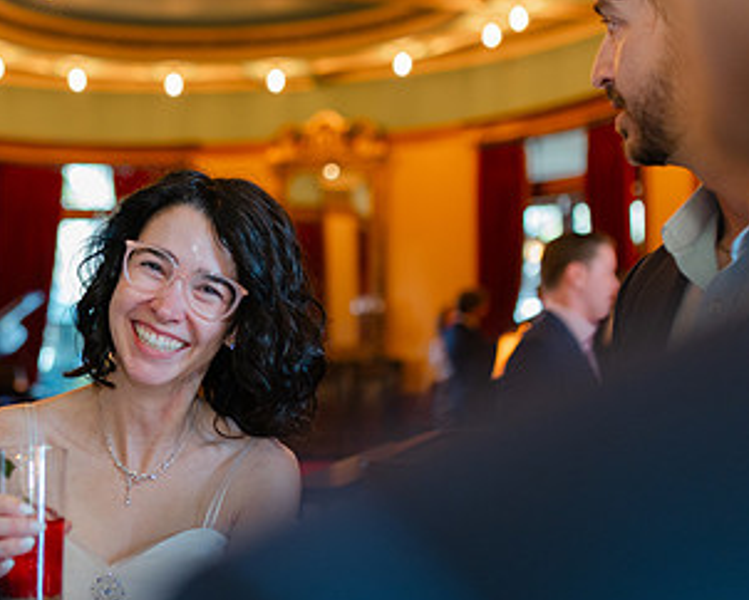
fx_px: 1397
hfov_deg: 29.4
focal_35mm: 63
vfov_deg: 24.1
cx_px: 156
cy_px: 395
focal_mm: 35
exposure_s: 1/100
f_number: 2
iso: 320
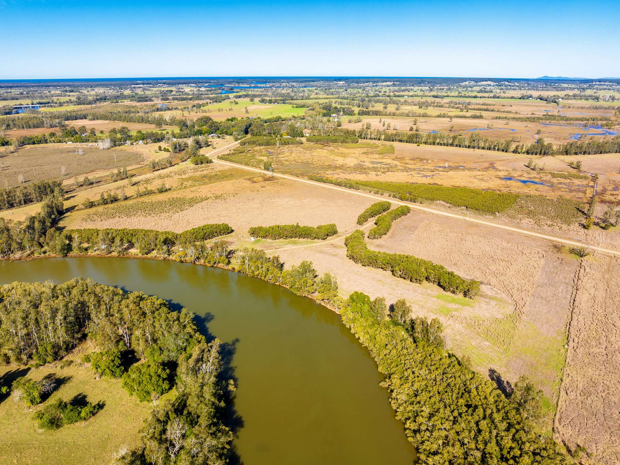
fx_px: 430
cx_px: 310
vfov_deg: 56.8
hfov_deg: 71.6
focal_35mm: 24
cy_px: 232
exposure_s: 1/160
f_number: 7.1
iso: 100
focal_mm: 12.29
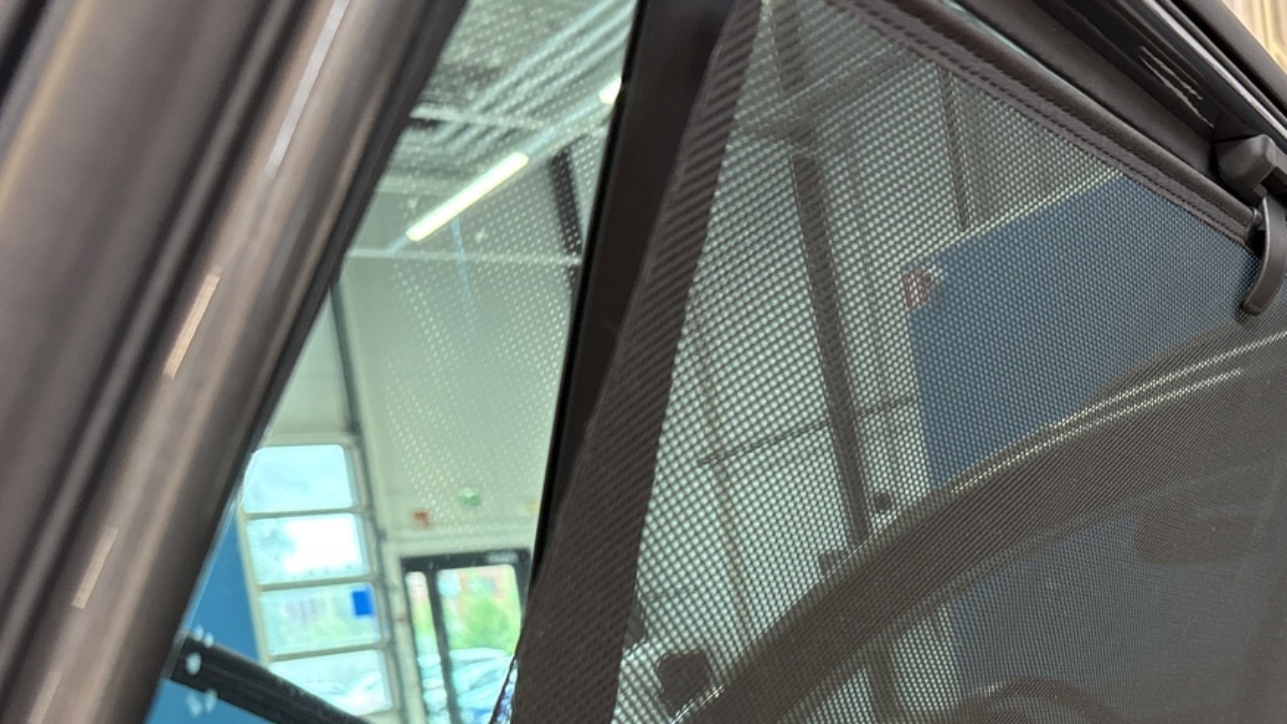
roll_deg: +7.1
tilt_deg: -5.1
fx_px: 1468
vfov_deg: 26.2
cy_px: 728
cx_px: 1028
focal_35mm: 43
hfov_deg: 45.0
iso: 500
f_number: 1.78
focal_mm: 6.76
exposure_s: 1/50
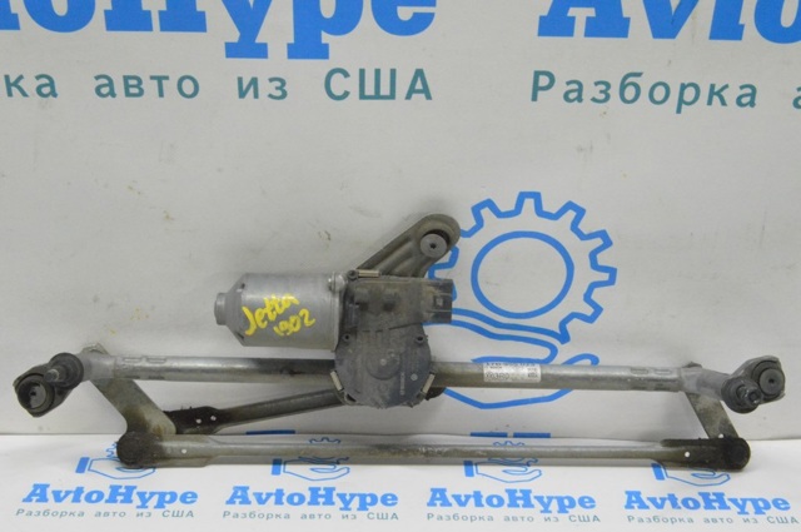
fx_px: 1067
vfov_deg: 28.0
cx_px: 400
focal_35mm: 48
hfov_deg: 41.2
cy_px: 266
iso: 6400
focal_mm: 32
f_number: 20
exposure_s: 1/20
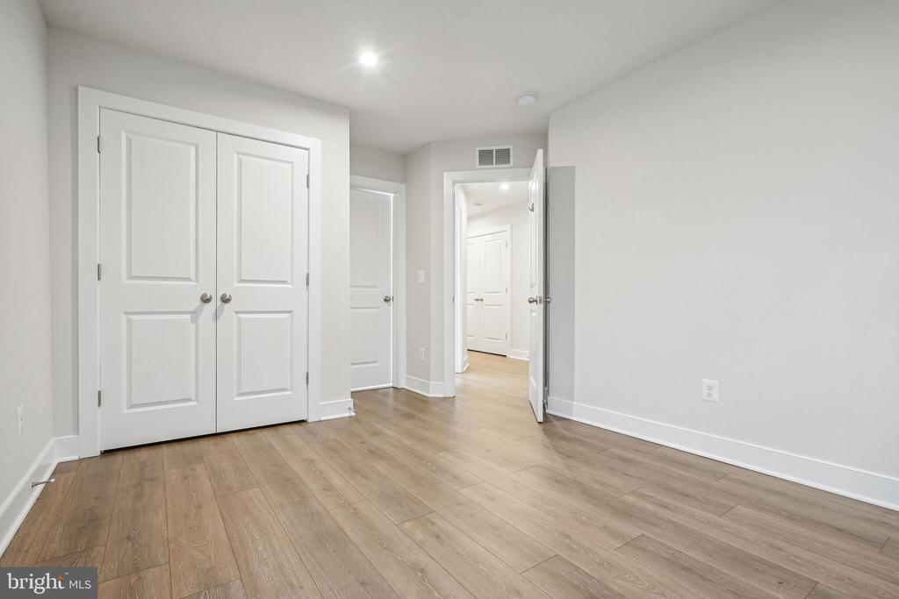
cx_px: 450
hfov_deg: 96.7
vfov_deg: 73.8
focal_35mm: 16
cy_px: 300
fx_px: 400
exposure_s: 1/20
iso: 800
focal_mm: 16
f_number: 9
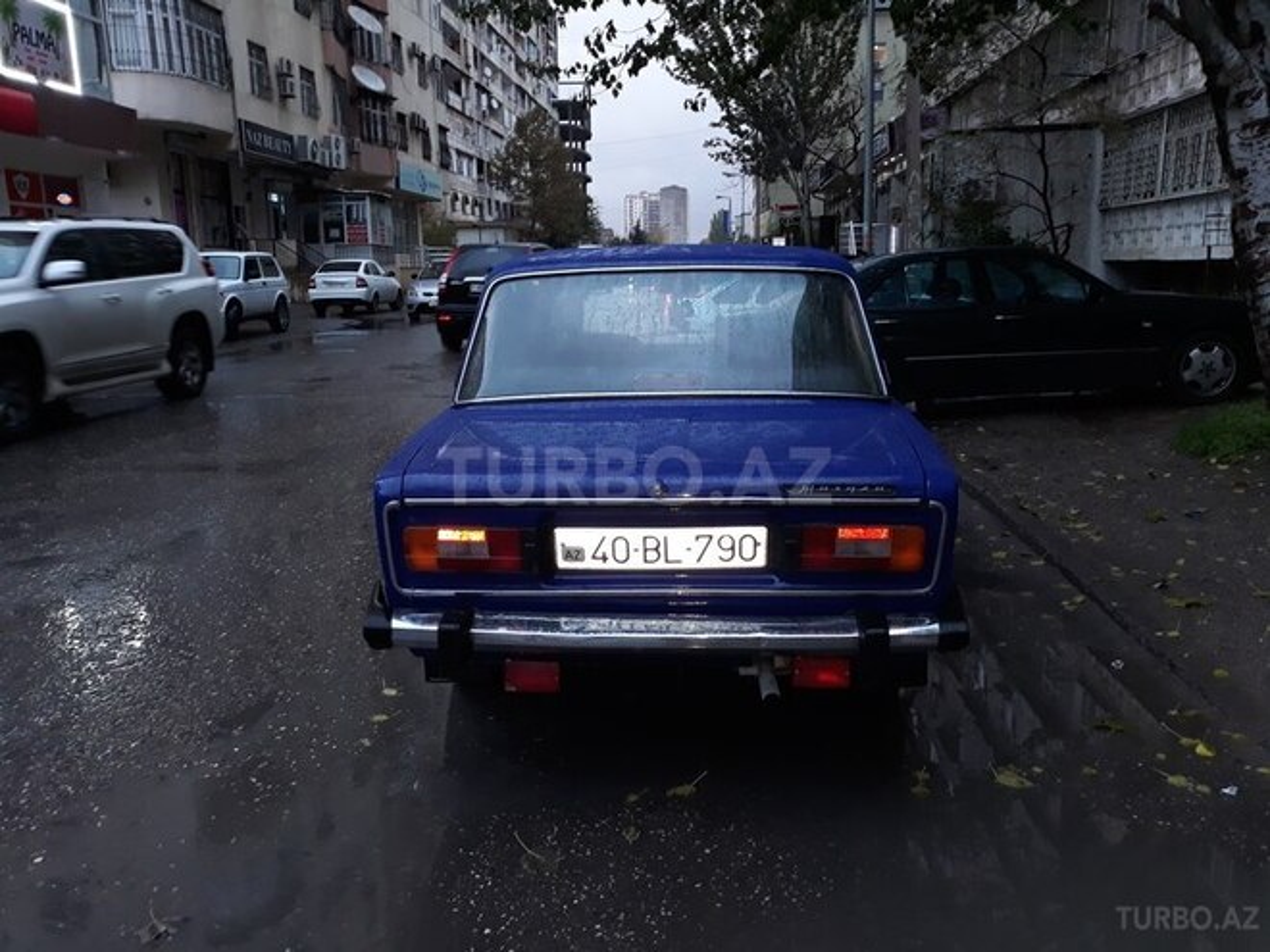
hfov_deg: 65.3
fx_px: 991
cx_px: 635
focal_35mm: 27
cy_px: 476
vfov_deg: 51.4
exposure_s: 1/50
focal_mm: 3.71
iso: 100
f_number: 1.7
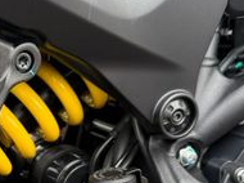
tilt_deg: -28.5
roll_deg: -2.9
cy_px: 200
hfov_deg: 23.3
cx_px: 6
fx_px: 570
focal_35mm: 81
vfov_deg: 17.6
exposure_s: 1/243
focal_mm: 6.76
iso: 125
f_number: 1.78
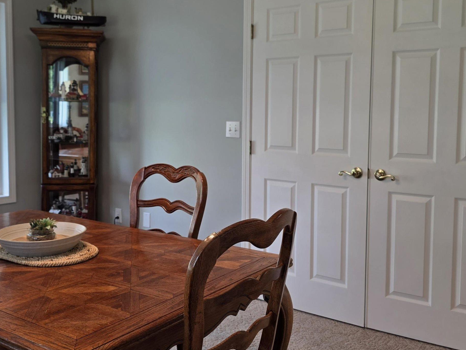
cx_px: 221
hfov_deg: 47.8
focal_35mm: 39
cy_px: 147
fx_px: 525
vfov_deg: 36.7
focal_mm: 6.3
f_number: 1.7
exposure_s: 1/120
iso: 64
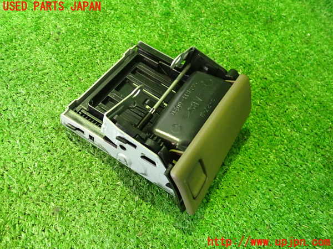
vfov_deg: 46.8
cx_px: 166
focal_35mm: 30
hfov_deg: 60.0
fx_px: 289
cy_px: 124
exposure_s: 1/25
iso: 800
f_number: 2.3
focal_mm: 5.4
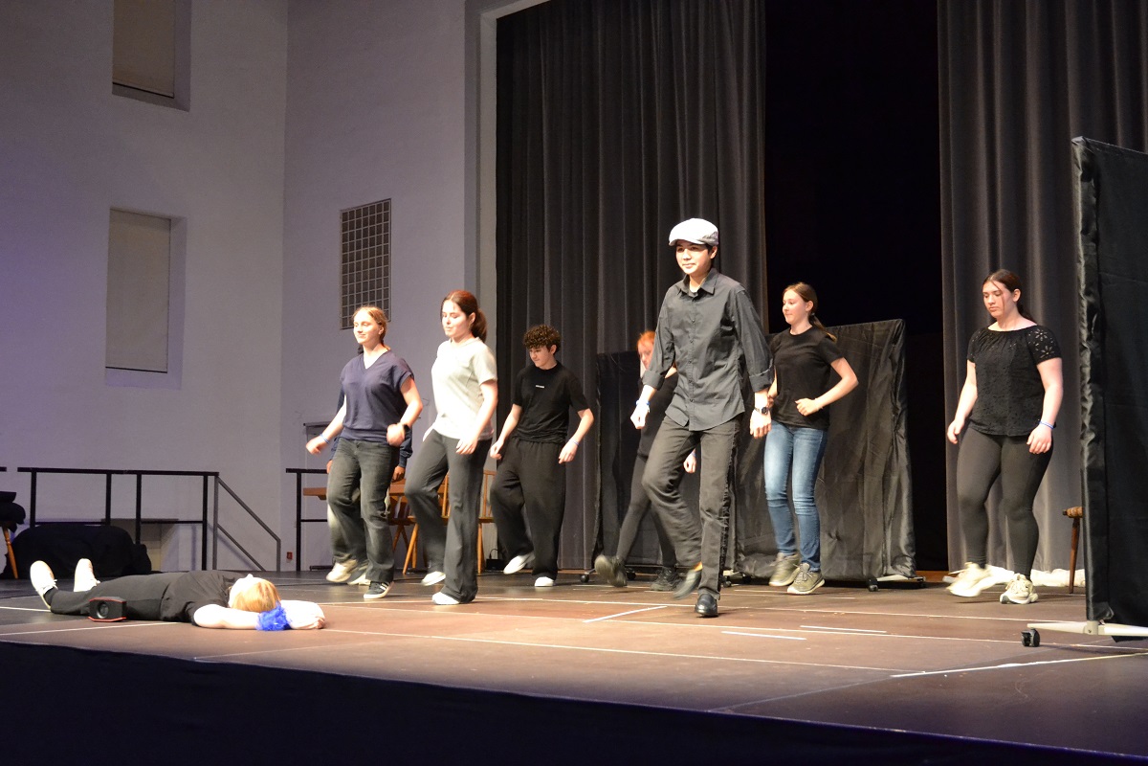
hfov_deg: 45.0
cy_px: 383
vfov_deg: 30.8
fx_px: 1387
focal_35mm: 44
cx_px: 574
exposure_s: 1/50
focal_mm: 29
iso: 3200
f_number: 3.8
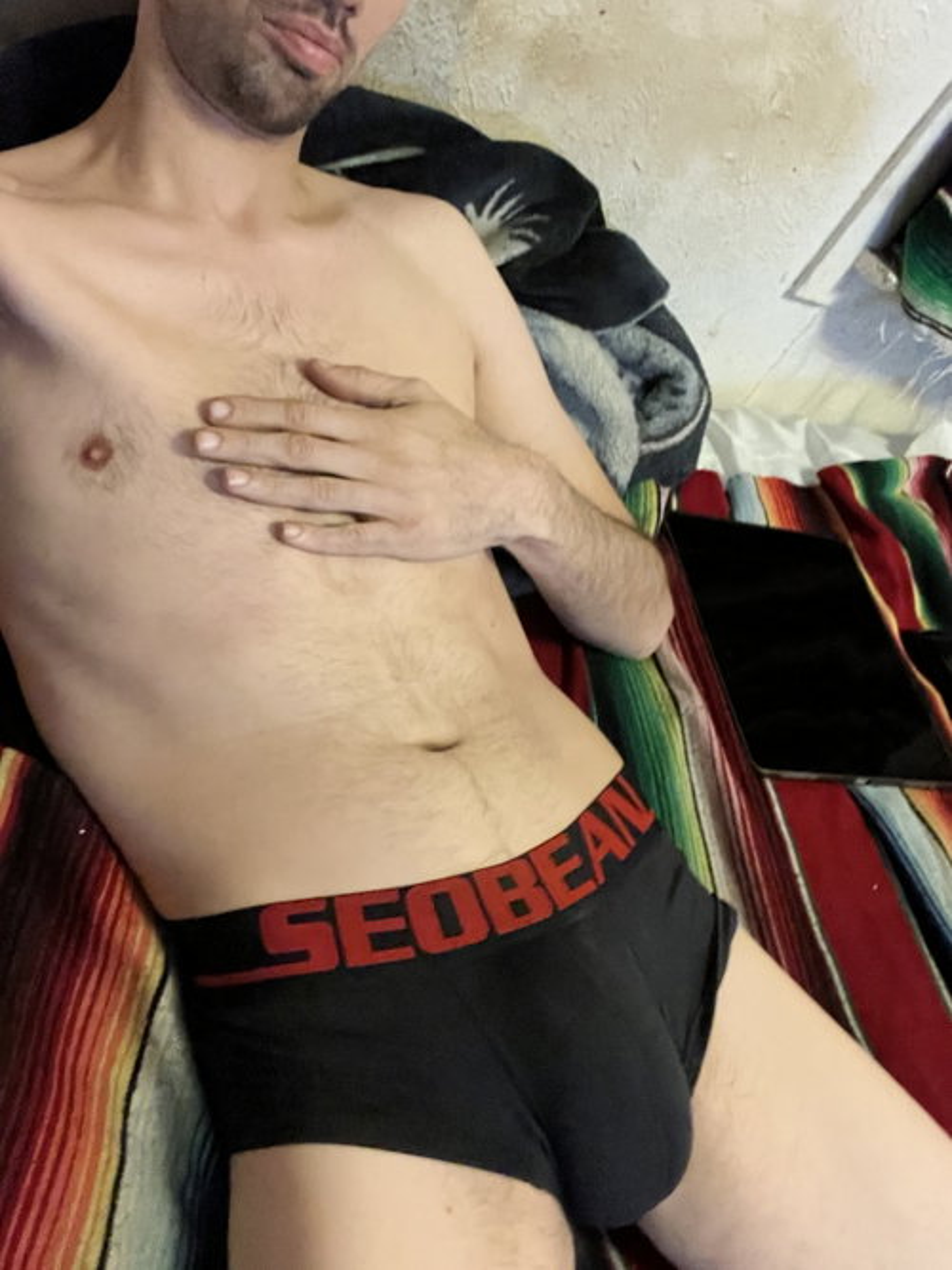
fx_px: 1100
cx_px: 476
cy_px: 635
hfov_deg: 46.8
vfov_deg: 60.0
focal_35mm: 30
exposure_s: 1/15
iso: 800
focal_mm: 2.71
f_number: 2.2
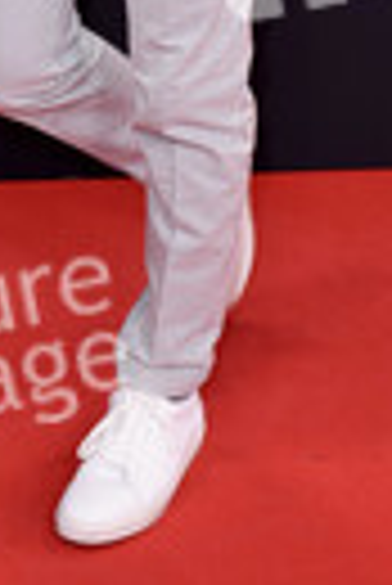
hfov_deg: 9.9
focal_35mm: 138
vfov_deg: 13.9
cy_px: -310
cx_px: 29
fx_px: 2248
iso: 400
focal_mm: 30
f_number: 6.3
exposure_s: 1/60
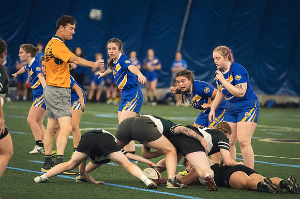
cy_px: 100
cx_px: 150
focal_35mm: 300
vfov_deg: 4.6
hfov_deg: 6.9
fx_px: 2498
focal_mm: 200
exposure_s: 1/500
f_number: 2.8
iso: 10000
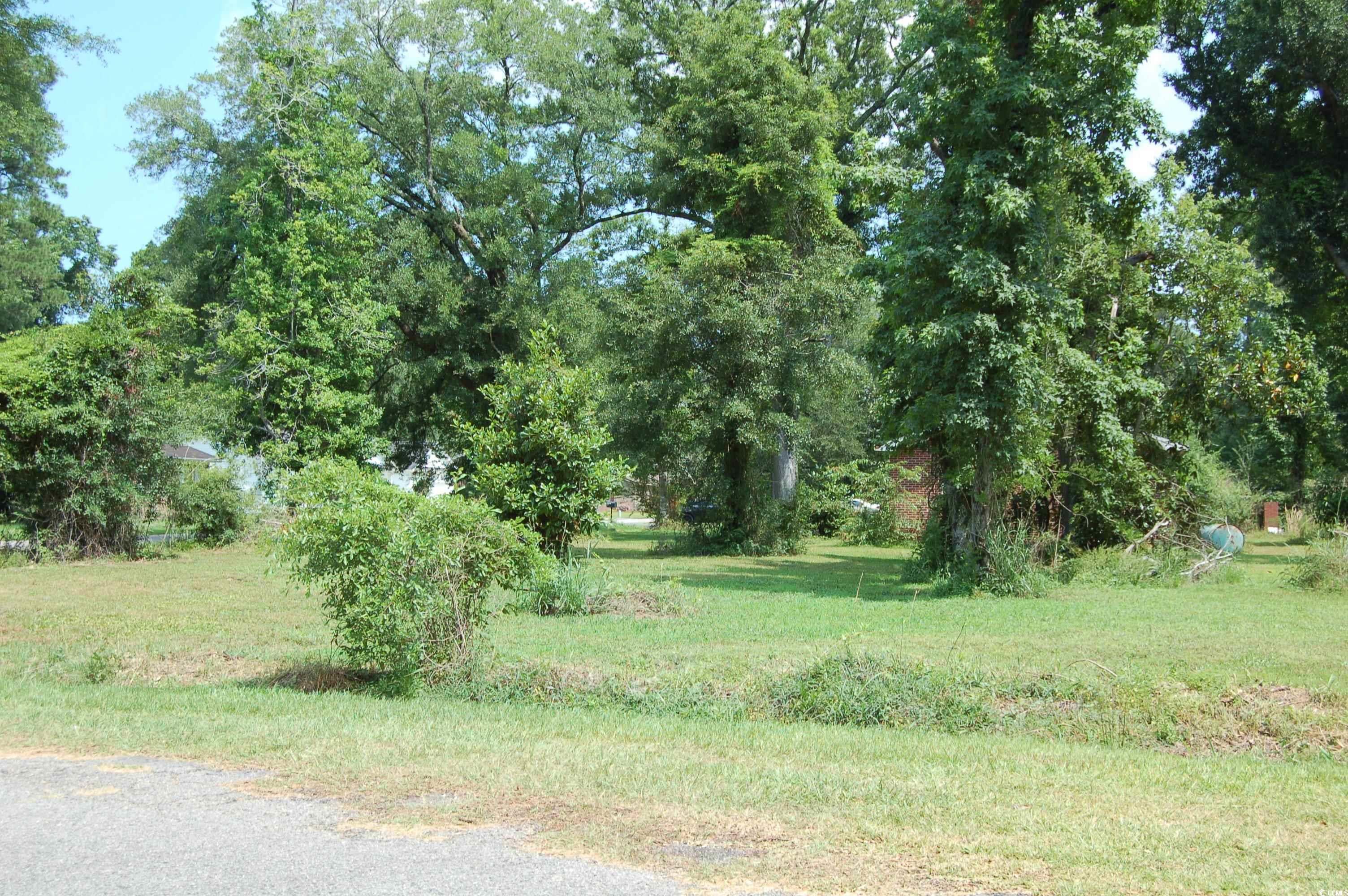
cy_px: 448
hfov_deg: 43.6
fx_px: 1683
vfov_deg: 29.8
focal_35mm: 45
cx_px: 674
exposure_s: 1/200
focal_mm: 30
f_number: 7.1
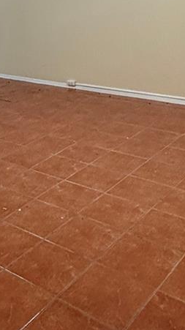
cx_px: -7
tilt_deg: -4.0
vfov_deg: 36.6
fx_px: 454
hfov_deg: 22.0
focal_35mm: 52
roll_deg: +4.3
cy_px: 15
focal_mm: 2.22
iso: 400
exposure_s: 1/60
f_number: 2.2
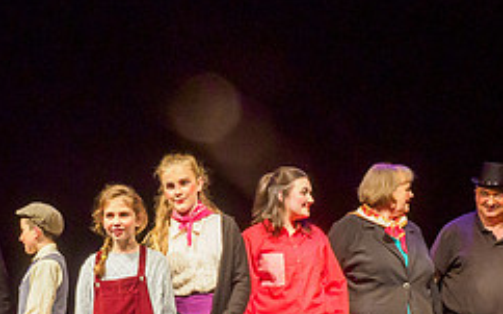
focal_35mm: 61
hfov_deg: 32.7
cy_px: 296
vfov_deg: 20.7
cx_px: 114
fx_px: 836
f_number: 7.1
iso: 1600
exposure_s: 1/80
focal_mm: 12
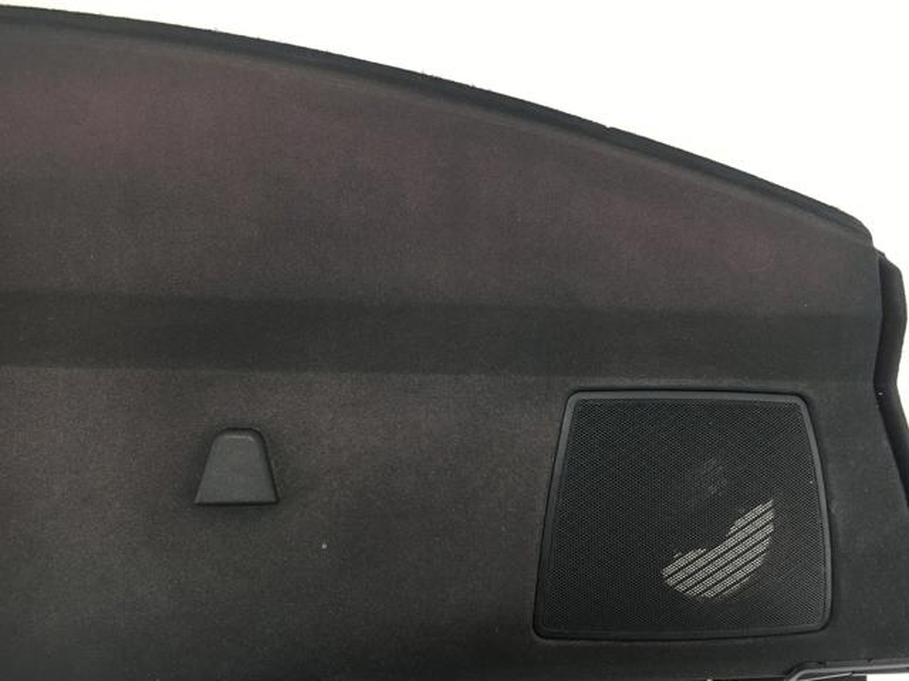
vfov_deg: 48.2
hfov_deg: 61.7
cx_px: 454
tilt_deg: -45.0
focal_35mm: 29
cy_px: 340
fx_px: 762
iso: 25
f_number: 2.2
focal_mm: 4.15
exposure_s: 1/60
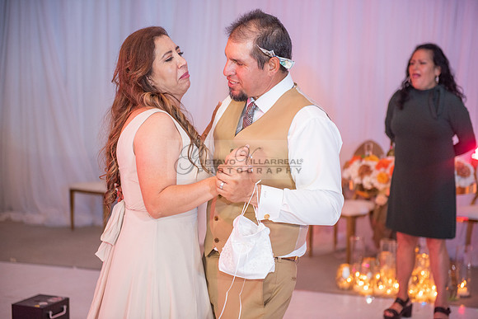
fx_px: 930
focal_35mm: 70
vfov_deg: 19.5
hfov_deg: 28.8
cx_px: 239
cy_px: 160
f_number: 2.8
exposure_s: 1/160
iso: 1000
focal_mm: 70
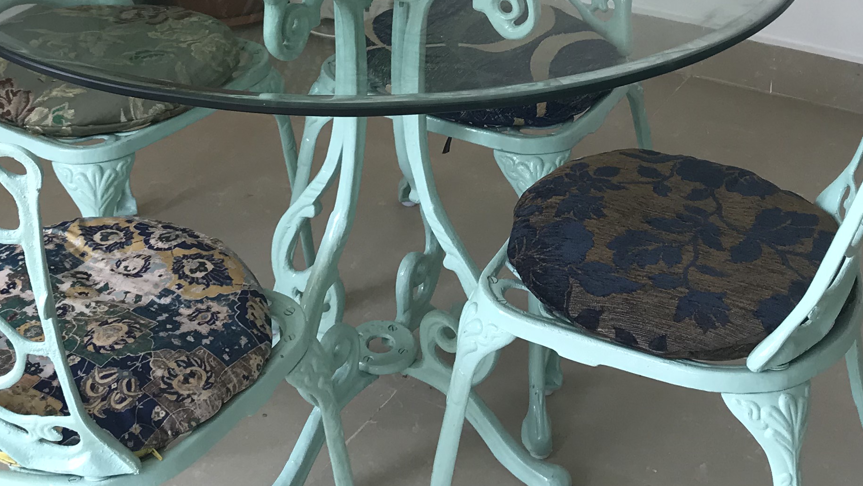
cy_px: -175
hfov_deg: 31.4
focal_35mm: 67
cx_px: 354
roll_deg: +0.7
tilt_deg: -16.4
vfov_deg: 16.8
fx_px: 1533
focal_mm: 3.99
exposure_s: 1/115
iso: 20
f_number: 1.8
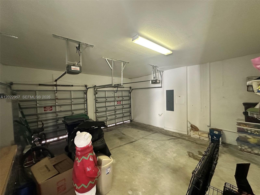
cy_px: 98
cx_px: 130
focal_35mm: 14
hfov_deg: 102.1
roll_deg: +1.1
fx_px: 105
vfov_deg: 85.7
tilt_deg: -1.6
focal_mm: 2.22
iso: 800
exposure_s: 1/60
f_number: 2.2
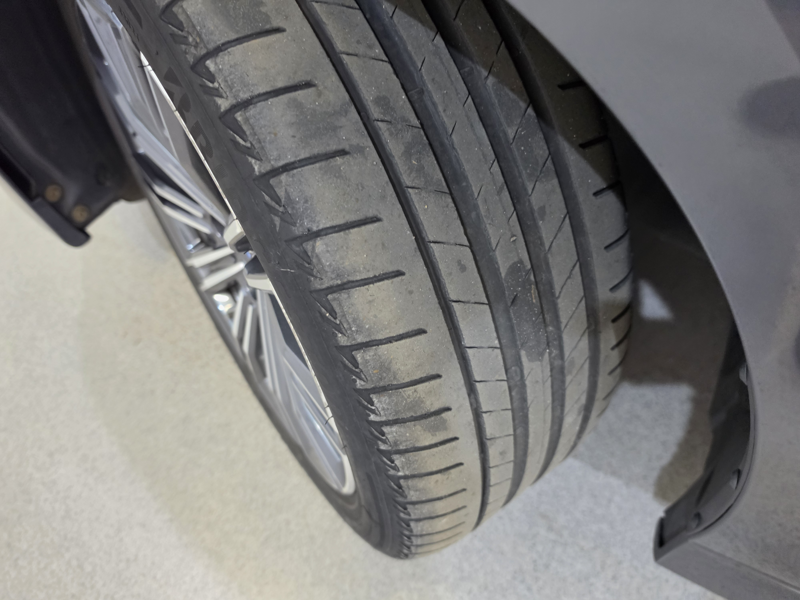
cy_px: 300
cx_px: 400
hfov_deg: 73.9
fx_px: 532
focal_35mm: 23
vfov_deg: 58.9
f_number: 1.4
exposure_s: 1/100
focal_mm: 6.5
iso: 640
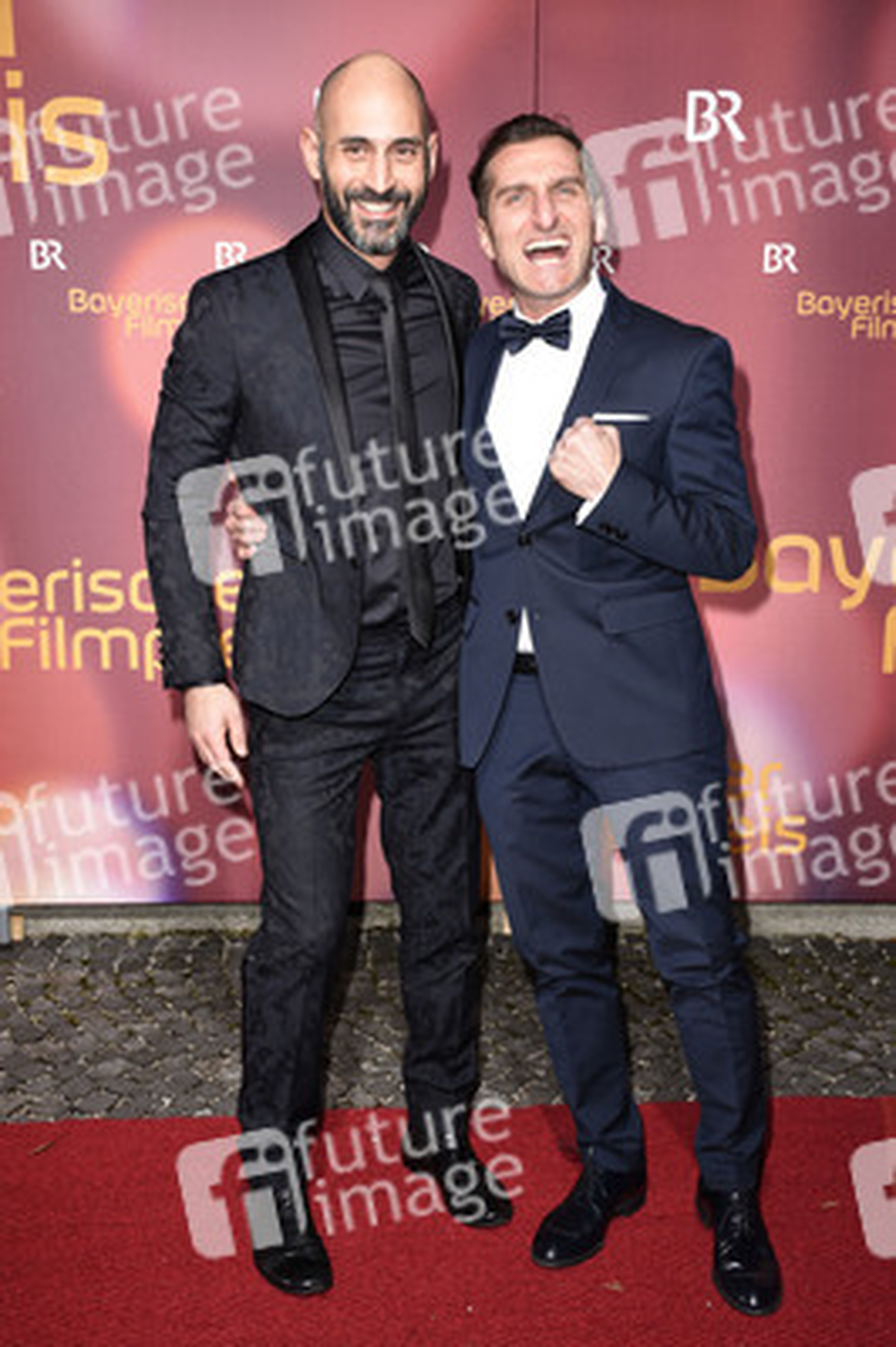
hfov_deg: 34.2
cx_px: 448
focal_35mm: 39
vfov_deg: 49.6
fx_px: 1458
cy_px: 674
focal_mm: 26
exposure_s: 1/160
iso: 320
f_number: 6.3
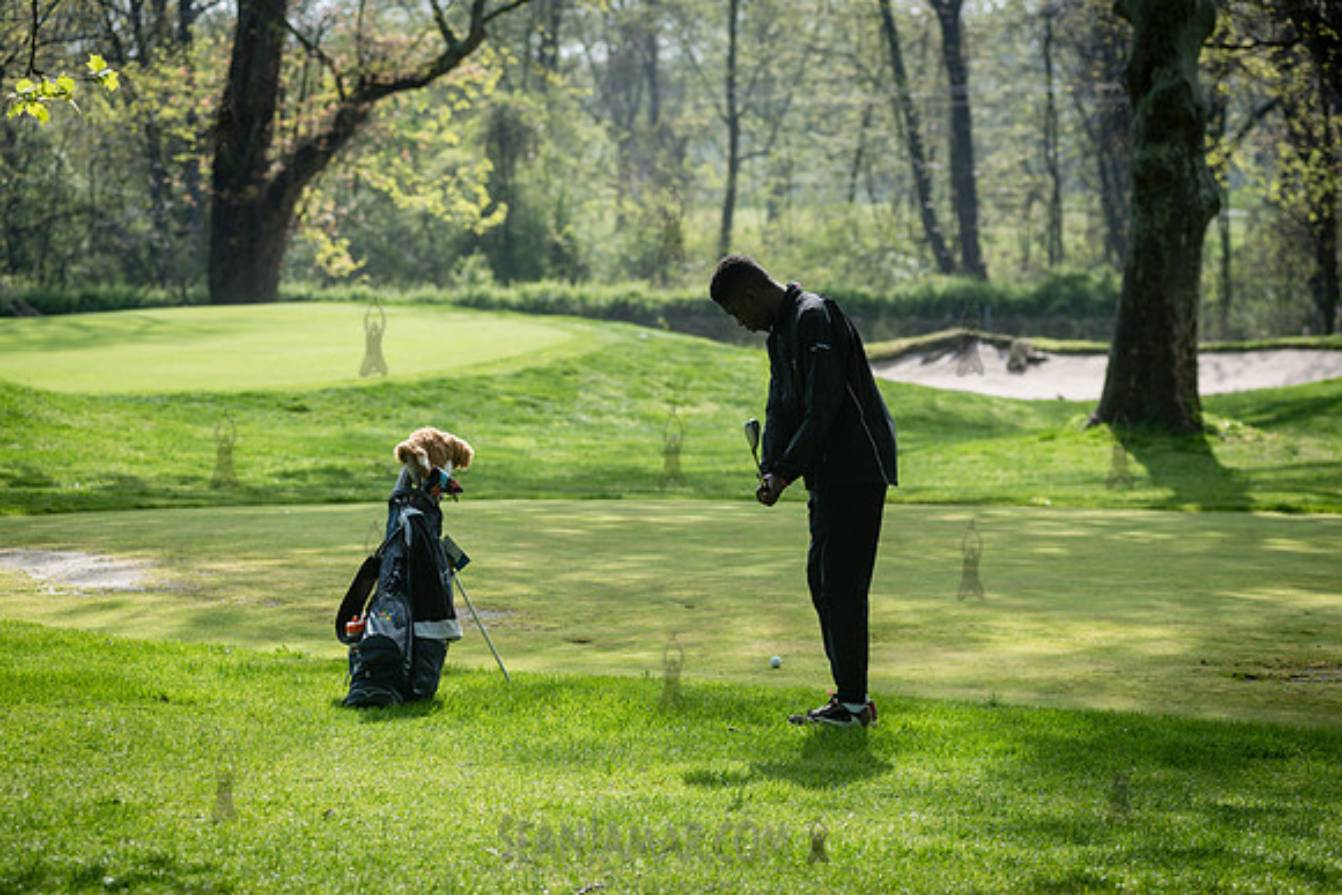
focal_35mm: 112
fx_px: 4176
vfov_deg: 12.2
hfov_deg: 18.3
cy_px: 448
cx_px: 671
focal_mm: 112
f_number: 4
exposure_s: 1/500
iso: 100
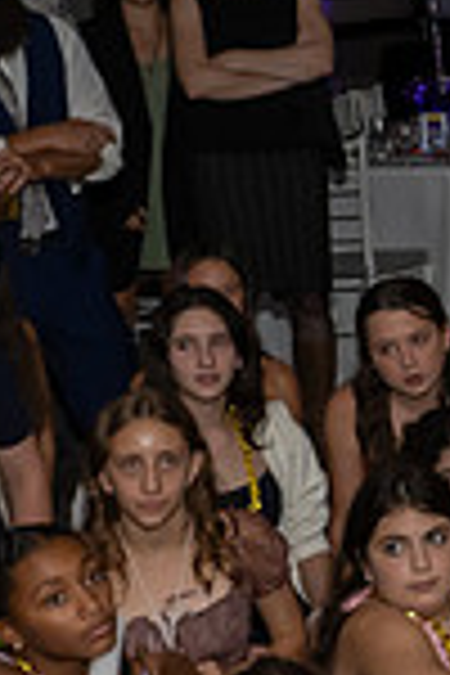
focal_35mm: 126
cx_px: 840
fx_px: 2362
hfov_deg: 10.2
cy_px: 281
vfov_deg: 16.3
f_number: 7.1
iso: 1000
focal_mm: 17
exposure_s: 1/250
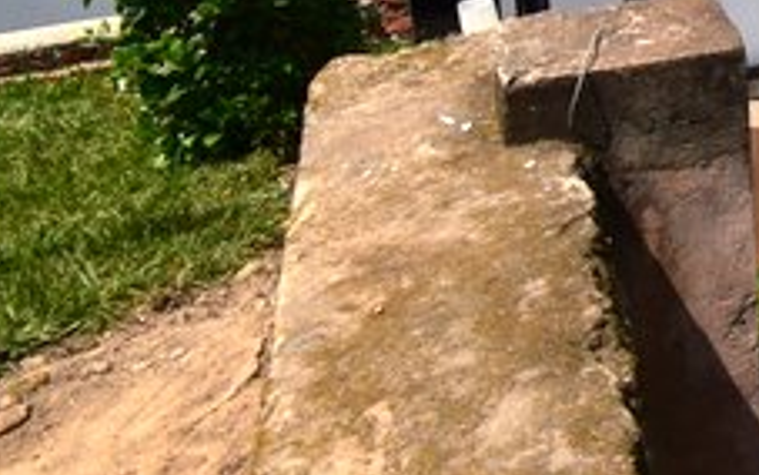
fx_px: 1200
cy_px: -294
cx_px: 1284
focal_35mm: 58
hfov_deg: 23.3
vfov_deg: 18.9
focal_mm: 10
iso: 250
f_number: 11
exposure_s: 1/500
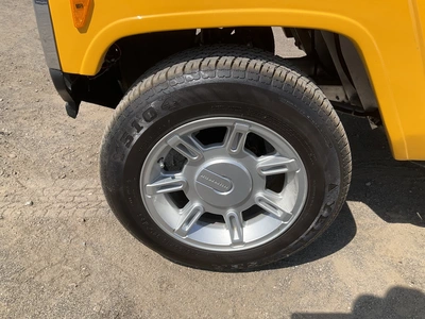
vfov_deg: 48.2
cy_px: 160
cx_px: 212
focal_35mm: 29
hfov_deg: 61.7
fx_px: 356
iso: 25
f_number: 1.8
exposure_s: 1/1279
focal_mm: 3
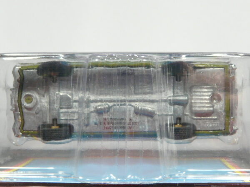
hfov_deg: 26.7
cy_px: 94
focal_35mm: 73
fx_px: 527
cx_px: 125
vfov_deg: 20.2
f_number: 3.2
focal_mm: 7.5
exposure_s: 1/40
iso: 125
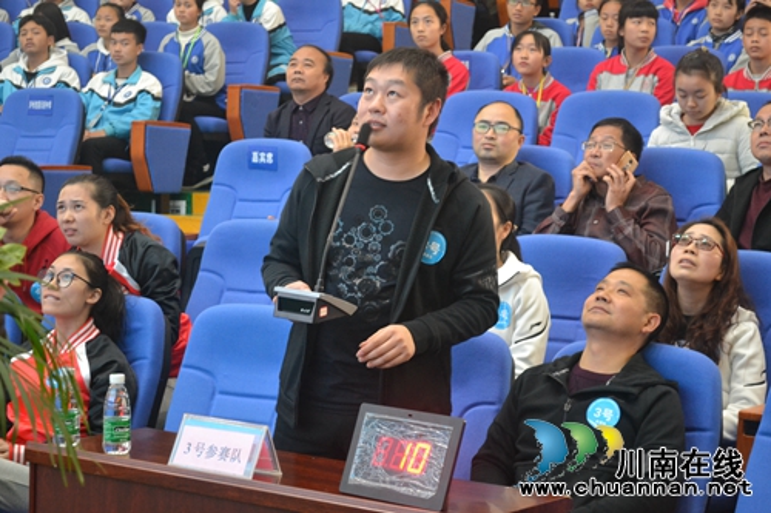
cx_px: 386
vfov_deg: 16.5
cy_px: 256
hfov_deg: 24.6
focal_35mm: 82
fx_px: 1766
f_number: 5.6
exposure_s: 1/15
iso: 2000
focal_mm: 55
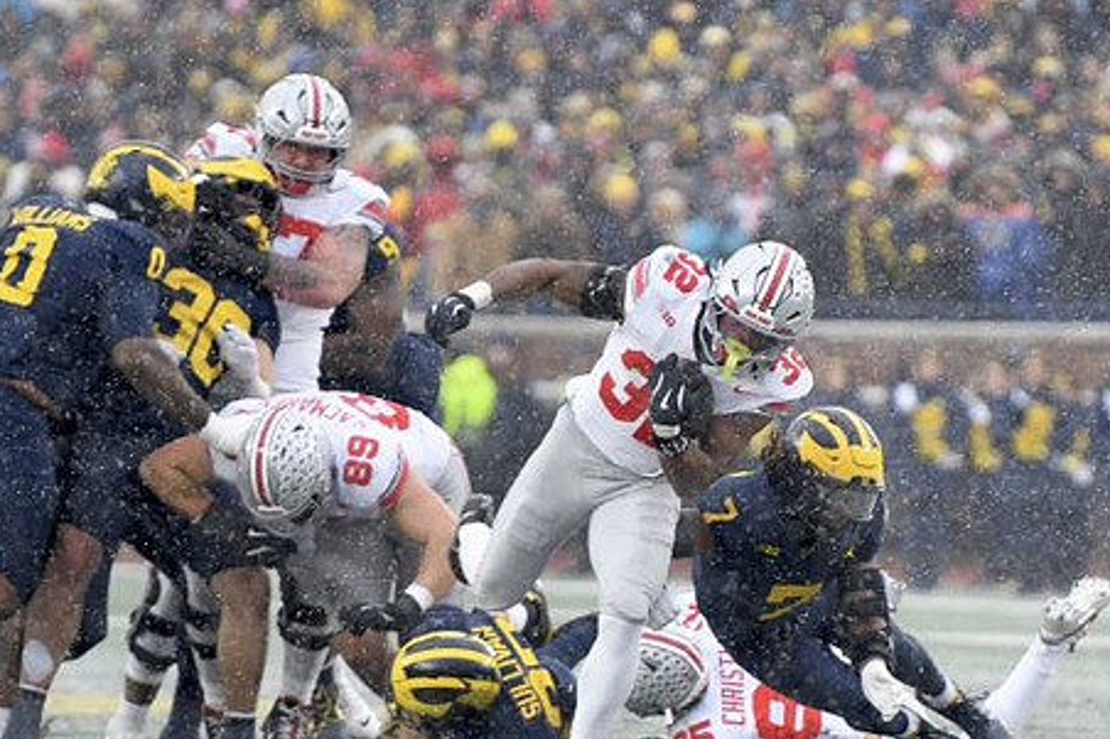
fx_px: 11866
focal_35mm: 385
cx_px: 611
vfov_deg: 3.6
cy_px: 444
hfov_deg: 5.4
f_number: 2.8
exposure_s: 1/1000
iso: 800
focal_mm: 200
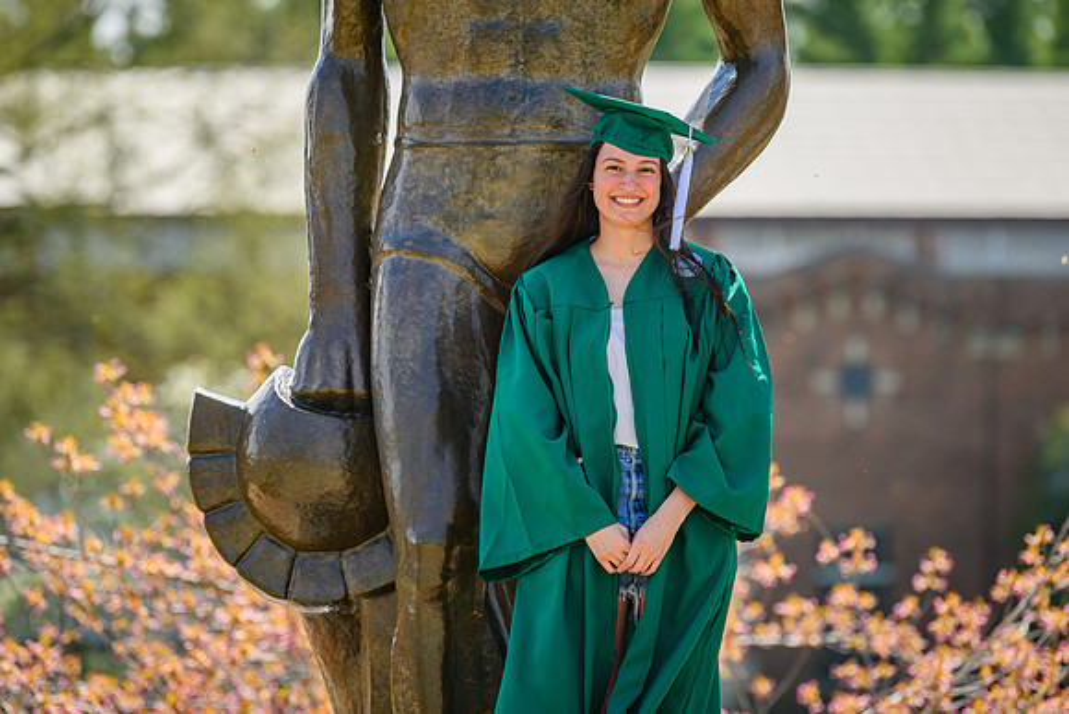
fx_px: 6791
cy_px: 306
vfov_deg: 6.0
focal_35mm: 229
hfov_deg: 9.0
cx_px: 523
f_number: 4
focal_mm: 200
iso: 400
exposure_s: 1/2500
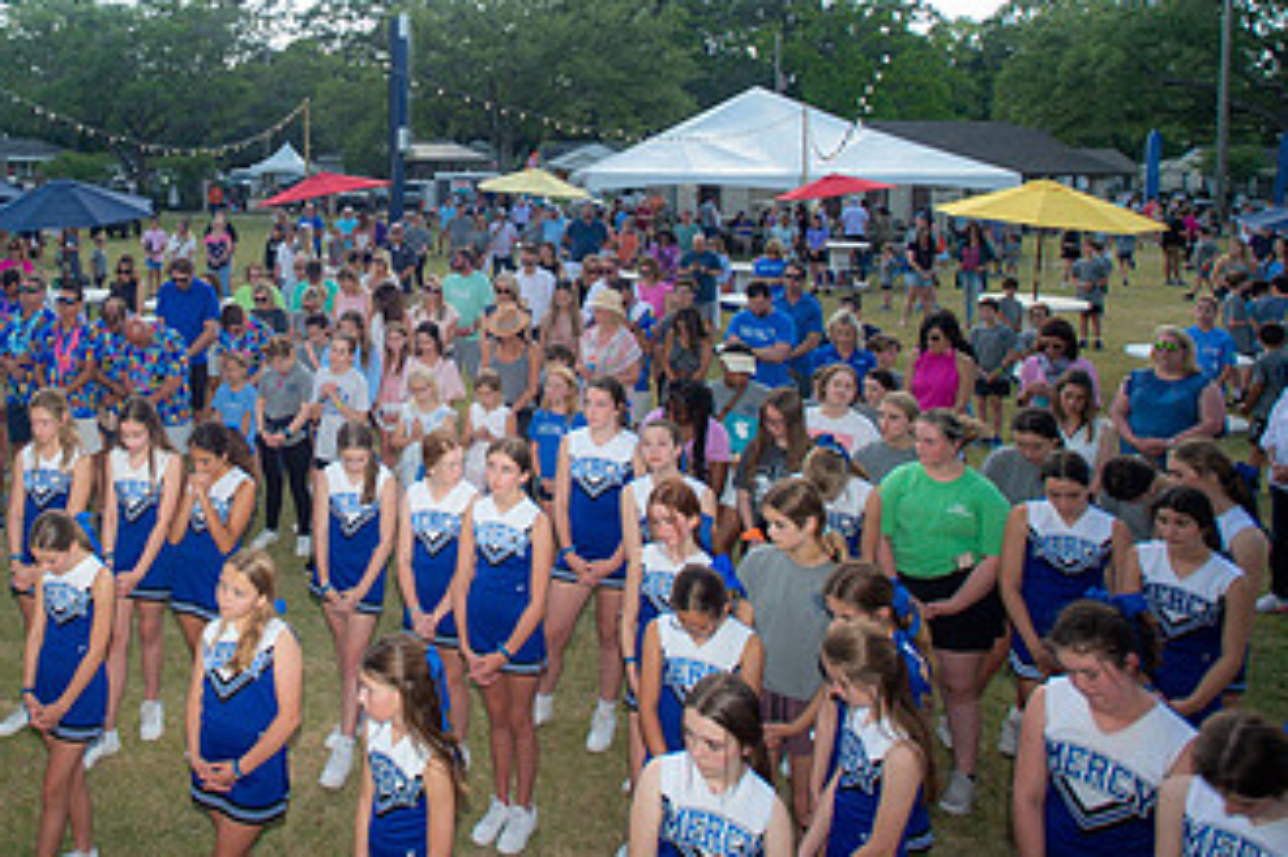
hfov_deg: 59.1
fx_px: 1073
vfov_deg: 42.3
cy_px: 223
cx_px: 341
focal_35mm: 30
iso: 100
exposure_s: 1/250
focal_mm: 17
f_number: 4.5
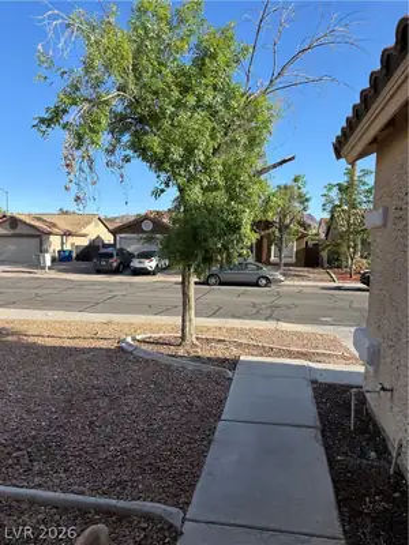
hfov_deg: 53.1
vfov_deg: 67.3
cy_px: 272
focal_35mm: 26
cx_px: 204
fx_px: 410
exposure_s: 1/1616
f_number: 1.6
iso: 50
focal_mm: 5.96
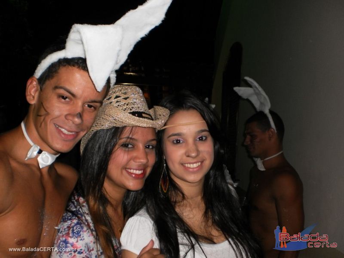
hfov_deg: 51.4
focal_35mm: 36
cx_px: 172
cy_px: 129
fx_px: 358
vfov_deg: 39.7
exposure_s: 1/30
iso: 125
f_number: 3.1
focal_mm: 6.3
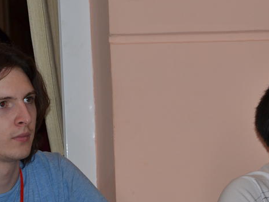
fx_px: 2300
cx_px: 203
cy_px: 169
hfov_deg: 6.7
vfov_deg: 5.0
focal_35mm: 296
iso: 200
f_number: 5.6
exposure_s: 1/60
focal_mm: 80
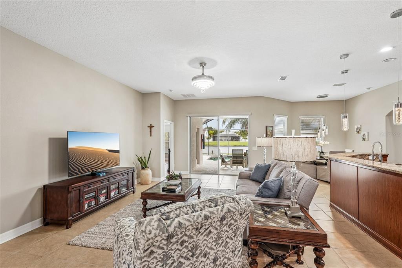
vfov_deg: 73.7
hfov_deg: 96.8
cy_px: 134
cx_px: 201
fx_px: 179
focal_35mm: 16
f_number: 8
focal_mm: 16
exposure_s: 1/10
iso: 400
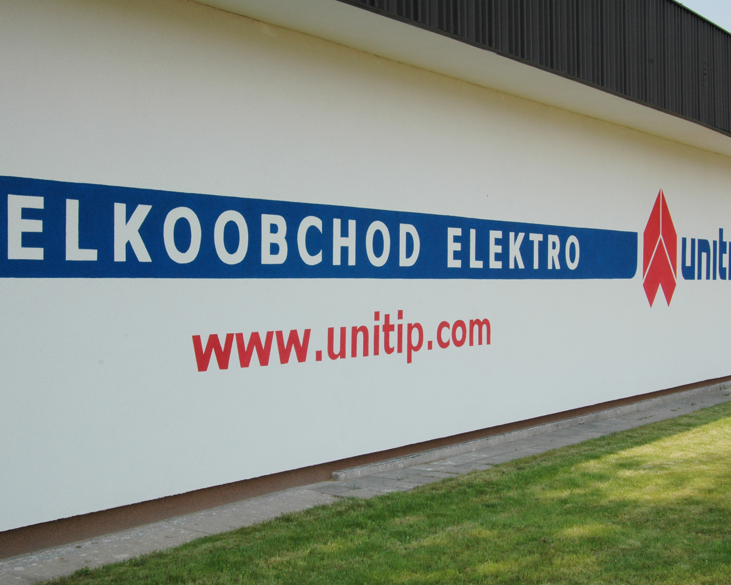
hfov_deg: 35.6
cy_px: 292
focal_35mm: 53
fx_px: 1137
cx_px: 324
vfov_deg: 28.8
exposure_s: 1/125
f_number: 13
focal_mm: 31
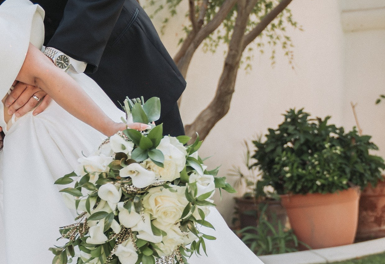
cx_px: 48
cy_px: 255
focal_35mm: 103
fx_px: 1111
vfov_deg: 13.4
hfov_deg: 19.3
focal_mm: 28
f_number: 2.8
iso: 64
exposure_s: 1/200
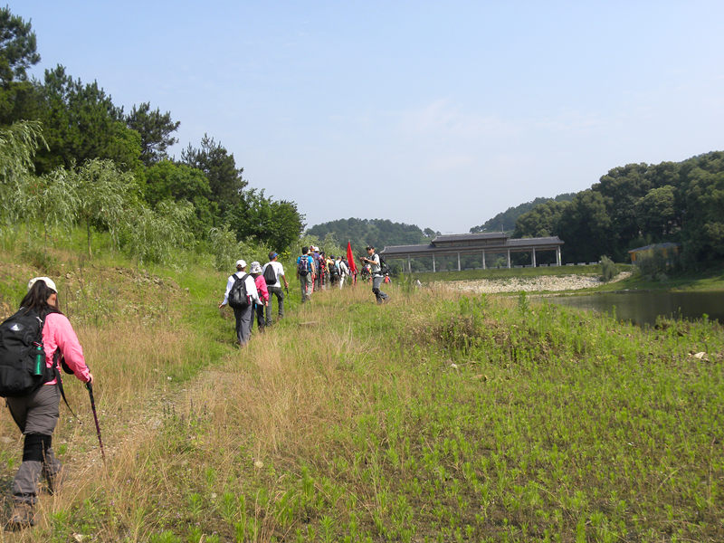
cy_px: 272
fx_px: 690
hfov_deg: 55.4
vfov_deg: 42.9
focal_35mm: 33
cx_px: 362
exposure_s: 1/268
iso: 64
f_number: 5
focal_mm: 5.9
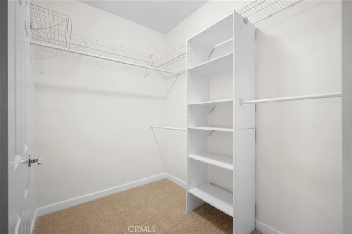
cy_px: 117
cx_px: 176
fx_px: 152
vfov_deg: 75.5
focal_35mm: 16
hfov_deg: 98.5
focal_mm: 15.5
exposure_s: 1/1.67
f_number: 8
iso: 125
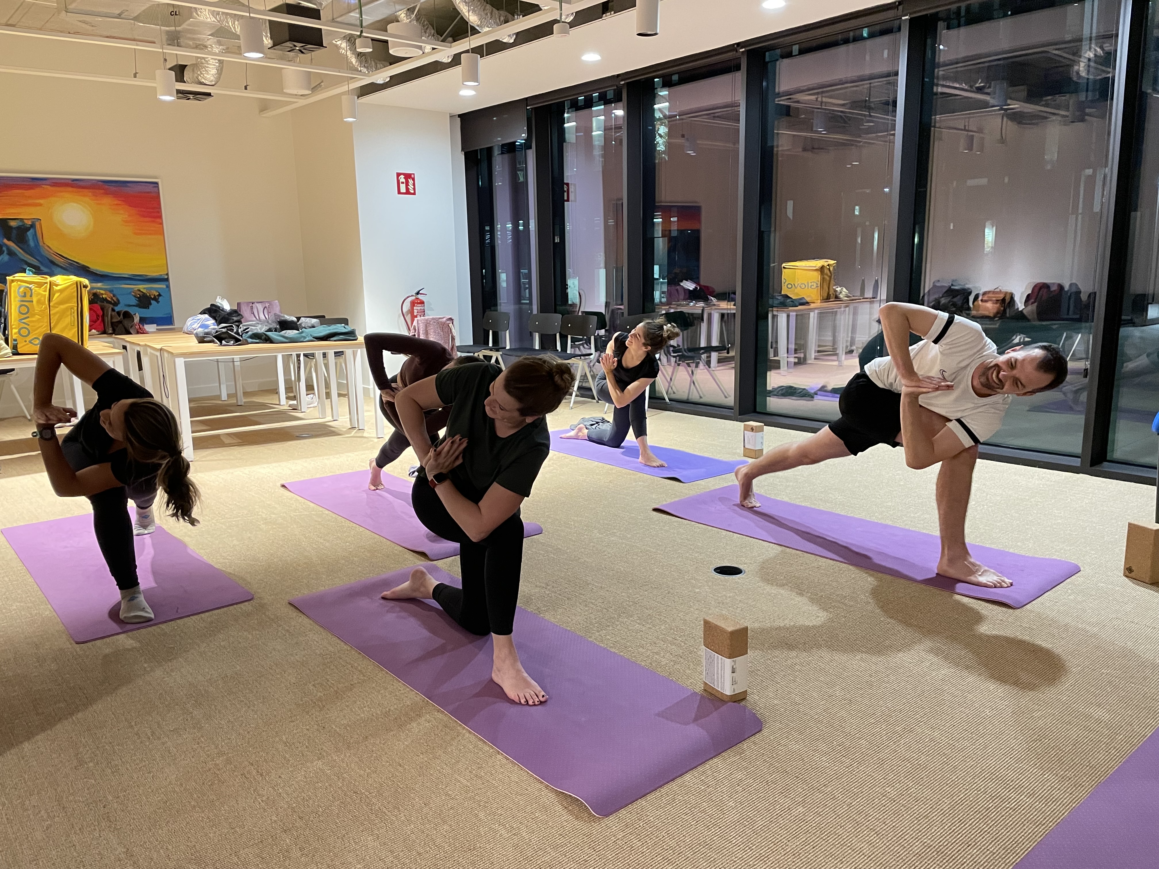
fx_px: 871
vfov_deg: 53.1
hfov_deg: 67.3
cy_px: 434
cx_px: 580
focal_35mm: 26
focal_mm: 4.2
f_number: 1.6
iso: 400
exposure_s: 1/60
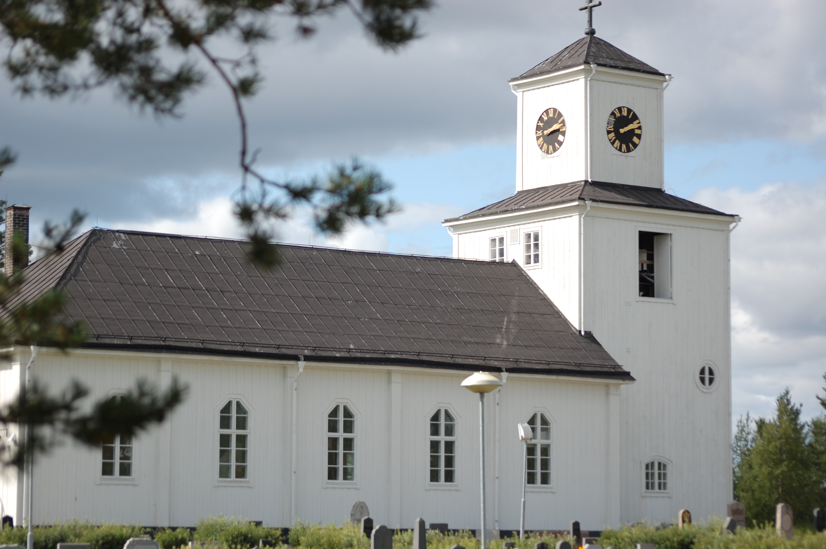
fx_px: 2476
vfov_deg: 12.7
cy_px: 274
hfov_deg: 18.9
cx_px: 413
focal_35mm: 108
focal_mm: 72
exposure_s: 1/1250
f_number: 4.2
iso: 200
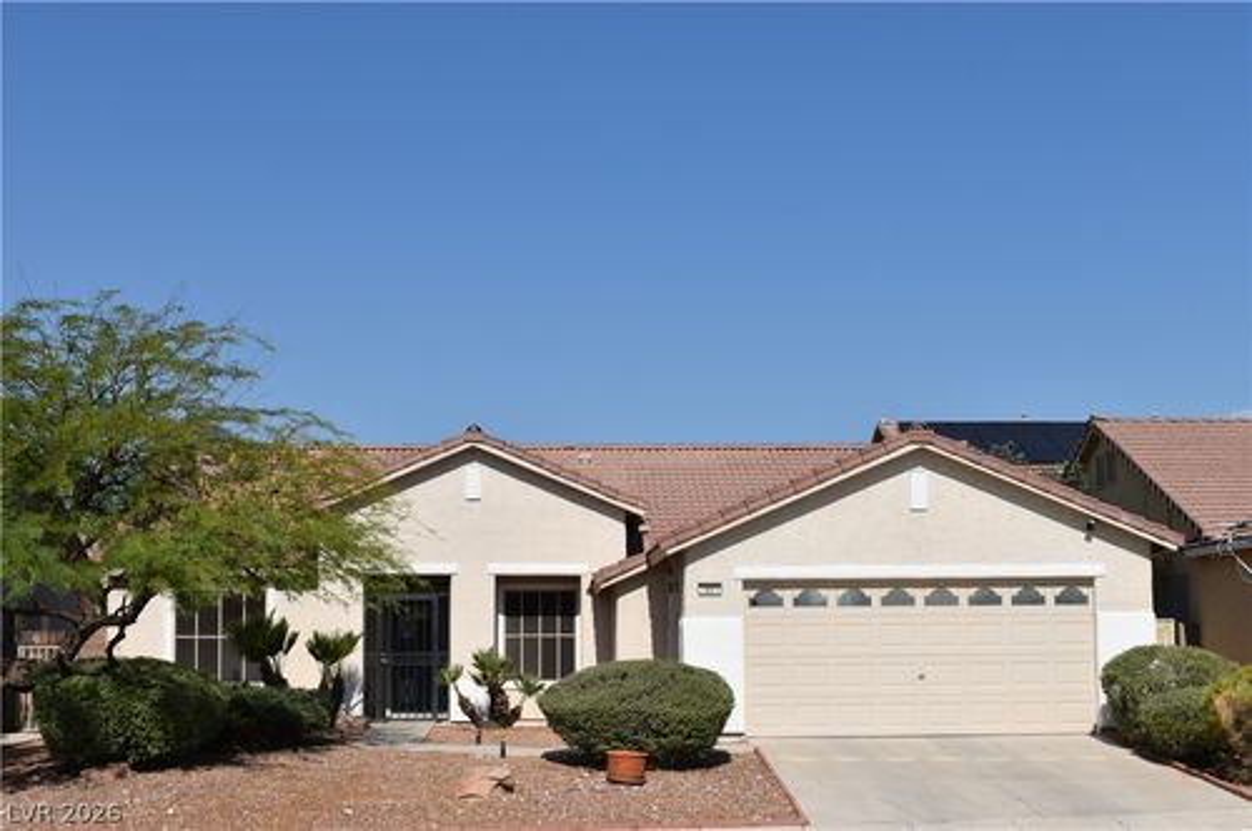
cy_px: 416
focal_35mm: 52
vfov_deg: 25.9
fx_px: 1806
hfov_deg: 38.2
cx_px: 626
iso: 200
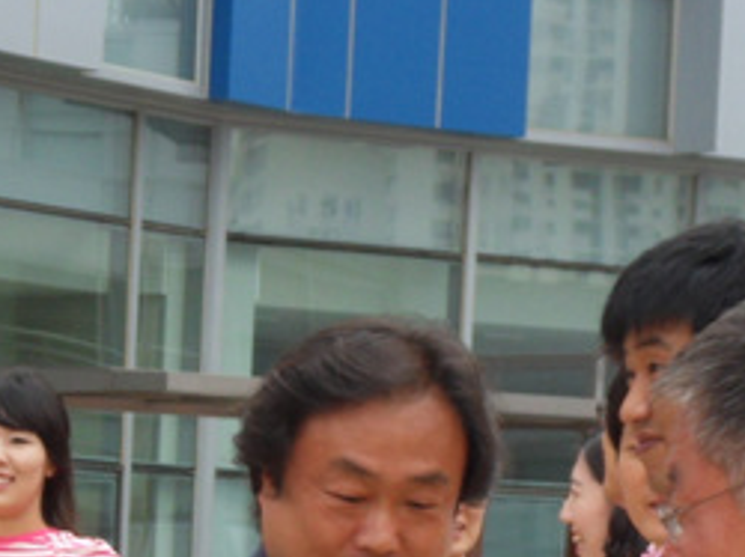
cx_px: -7
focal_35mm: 239
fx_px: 5139
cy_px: 891
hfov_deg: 8.2
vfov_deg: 6.1
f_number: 5.1
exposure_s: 1/60
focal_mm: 12.3
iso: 80
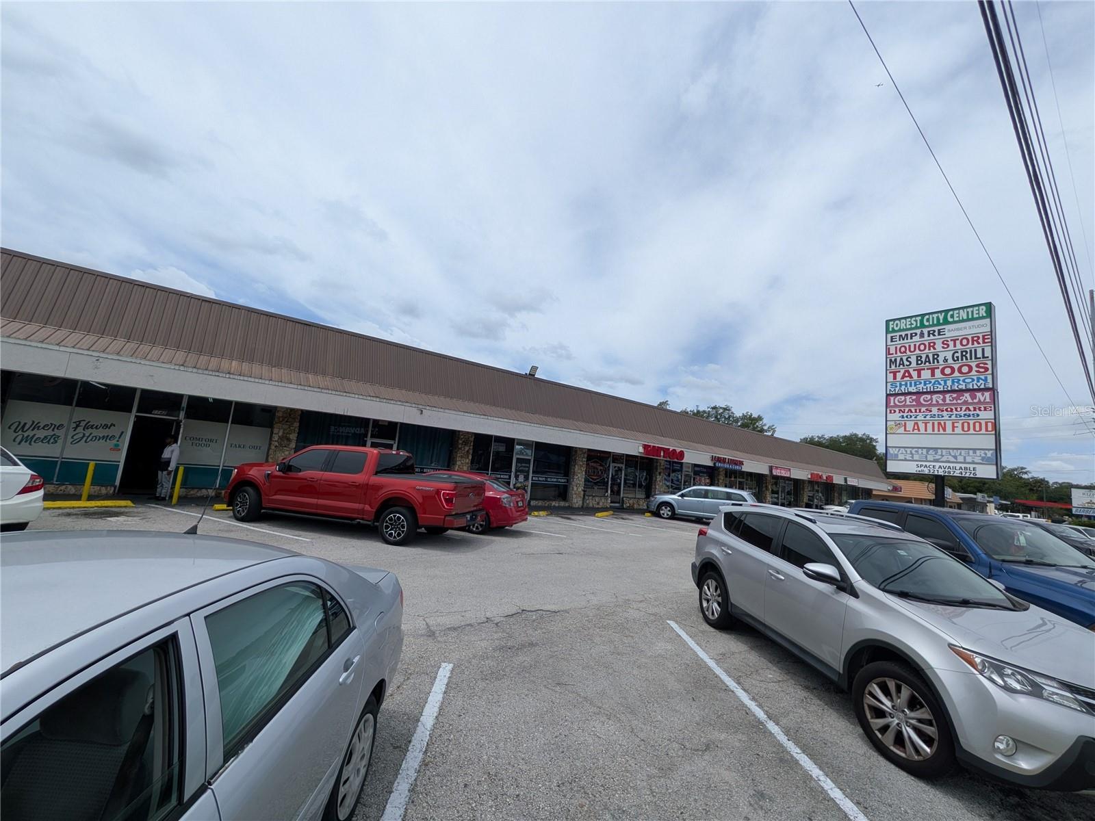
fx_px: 443
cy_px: 410
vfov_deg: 85.7
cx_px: 548
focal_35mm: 14
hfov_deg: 102.1
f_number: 2.2
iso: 58
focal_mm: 1.83
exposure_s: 1/2674
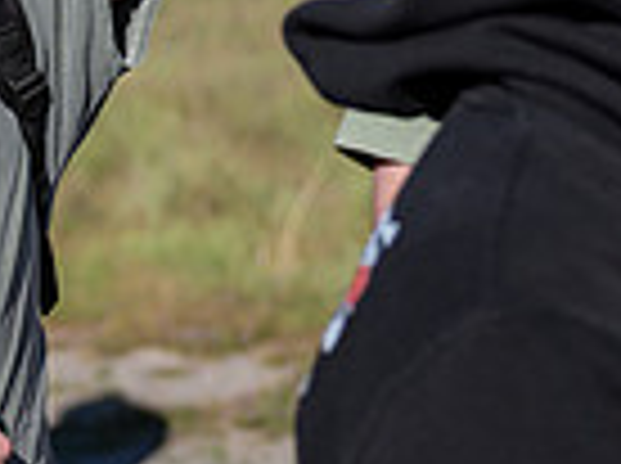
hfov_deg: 11.6
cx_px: 364
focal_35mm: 170
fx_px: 3044
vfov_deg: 8.6
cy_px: -16
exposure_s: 1/4000
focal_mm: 42
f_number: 2.8
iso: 100
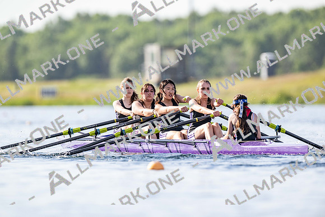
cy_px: 108
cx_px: 162
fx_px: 5418
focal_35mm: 600
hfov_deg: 3.4
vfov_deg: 2.3
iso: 800
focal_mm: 600
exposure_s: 1/2500
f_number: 5.6
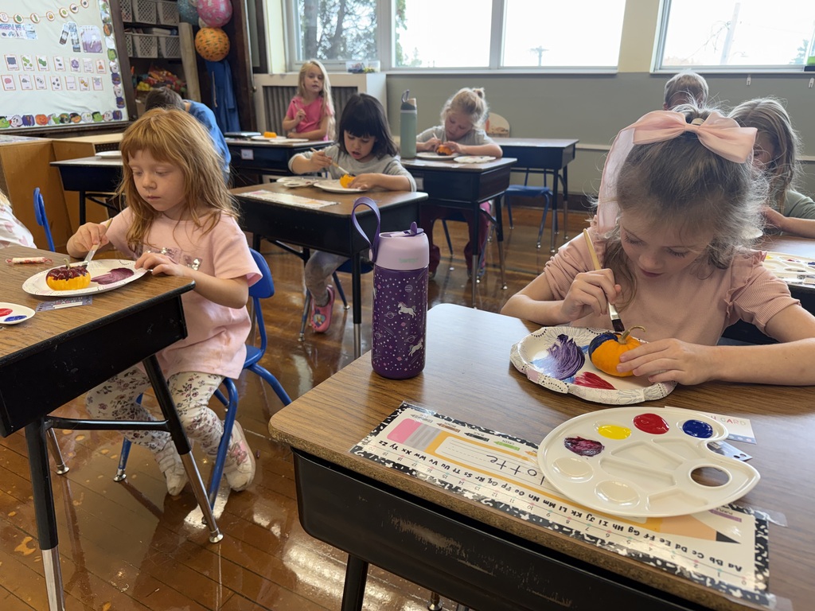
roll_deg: +0.5
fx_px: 565
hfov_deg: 71.6
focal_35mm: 24
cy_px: 306
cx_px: 408
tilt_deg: -21.6
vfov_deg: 56.8
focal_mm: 6.76
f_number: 1.78
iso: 125
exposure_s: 1/120
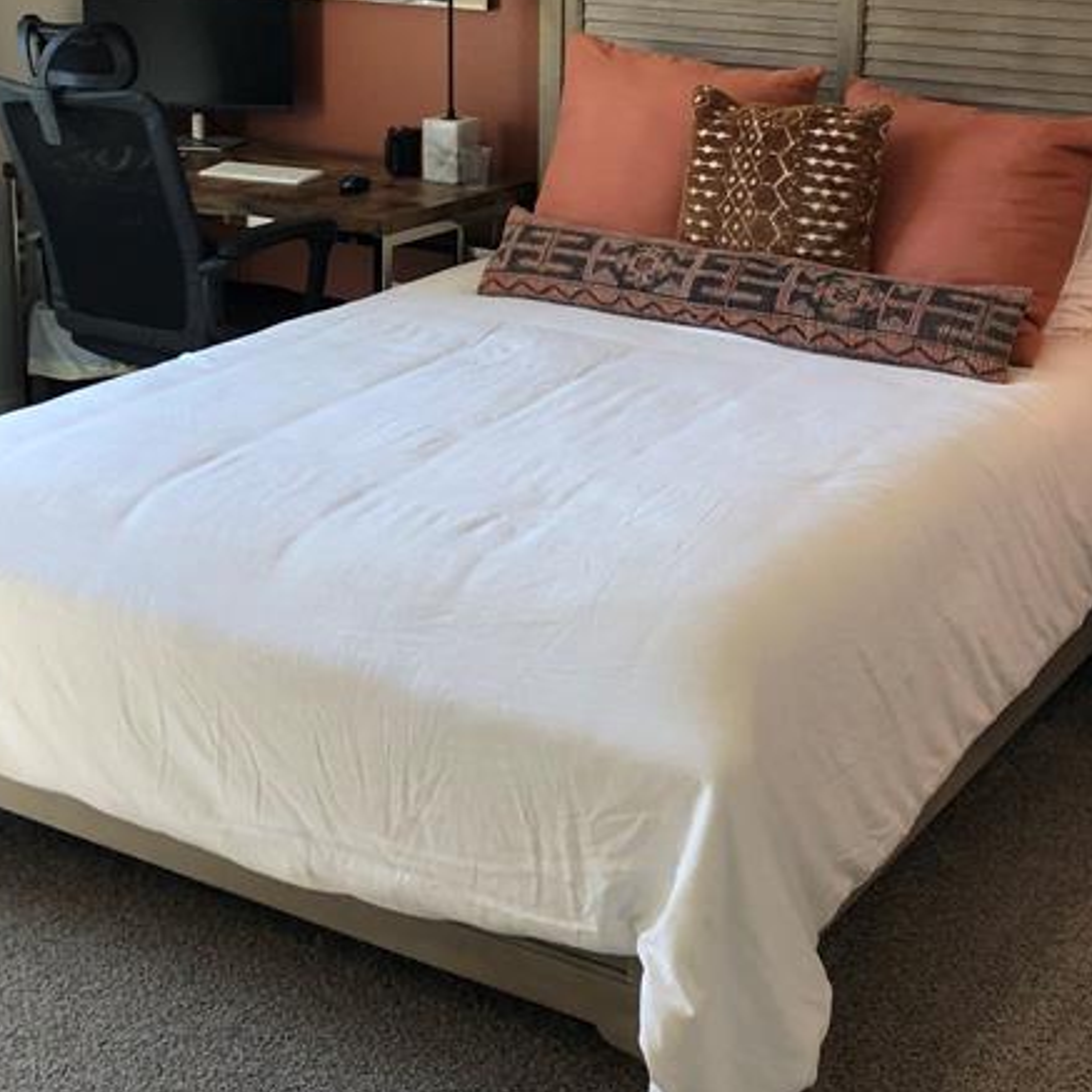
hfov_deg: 29.5
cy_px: 225
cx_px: 617
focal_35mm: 58
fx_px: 2070
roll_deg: +0.1
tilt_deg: -10.7
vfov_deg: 28.9
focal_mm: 4
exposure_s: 1/40
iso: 25
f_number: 1.8
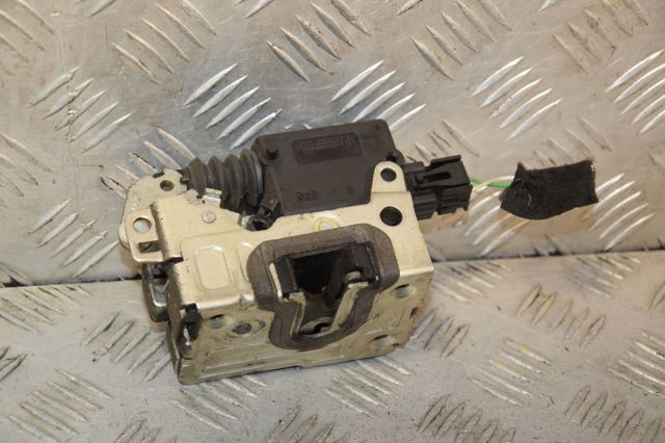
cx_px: 332
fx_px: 1938
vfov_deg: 13.0
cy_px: 222
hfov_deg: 19.5
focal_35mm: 105
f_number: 6.3
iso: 800
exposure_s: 1/200
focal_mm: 70
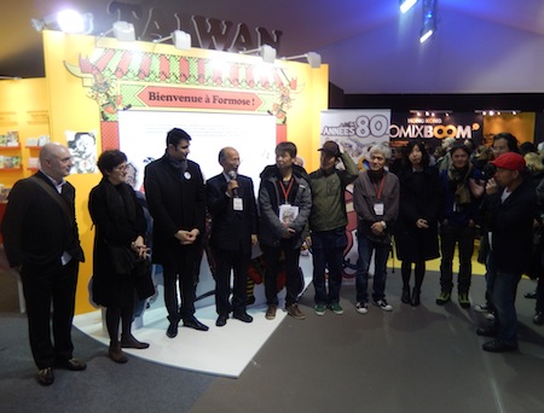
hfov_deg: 63.2
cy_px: 206
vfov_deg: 50.1
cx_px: 272
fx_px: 442
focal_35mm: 28
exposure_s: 1/30
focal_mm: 5.1
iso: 160
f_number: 3.6
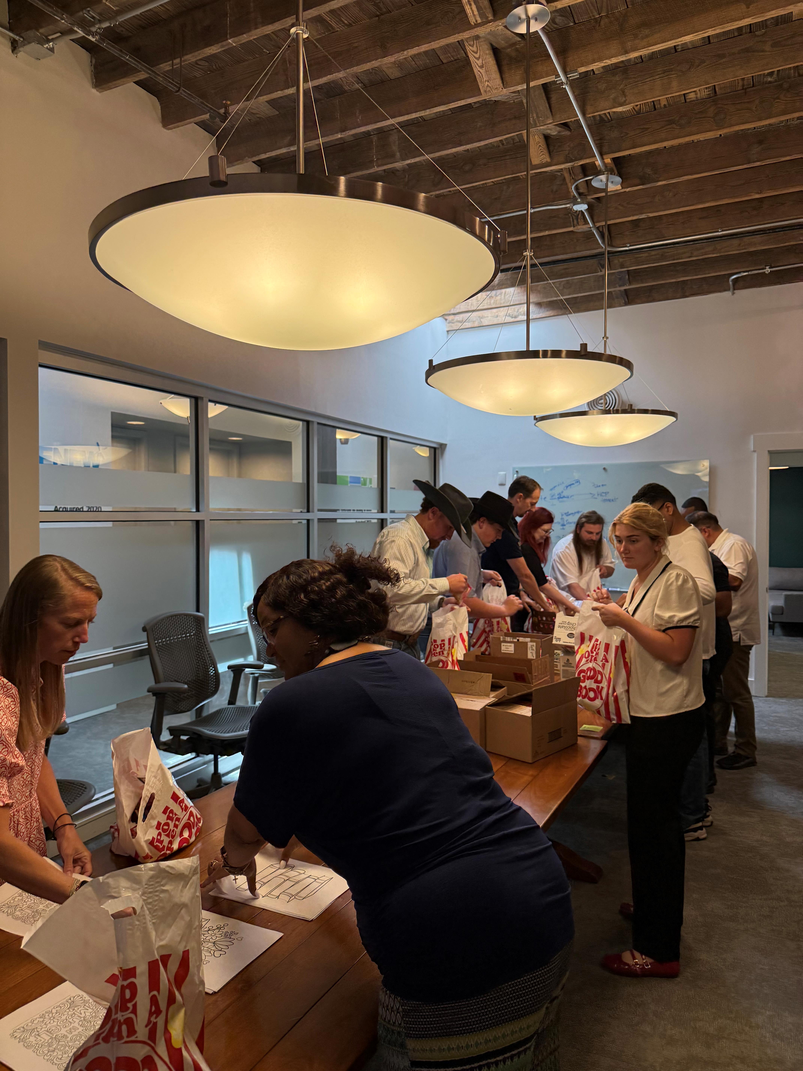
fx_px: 742
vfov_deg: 71.6
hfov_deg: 56.8
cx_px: 402
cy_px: 536
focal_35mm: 24
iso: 250
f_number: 1.78
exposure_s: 1/120
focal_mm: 6.76
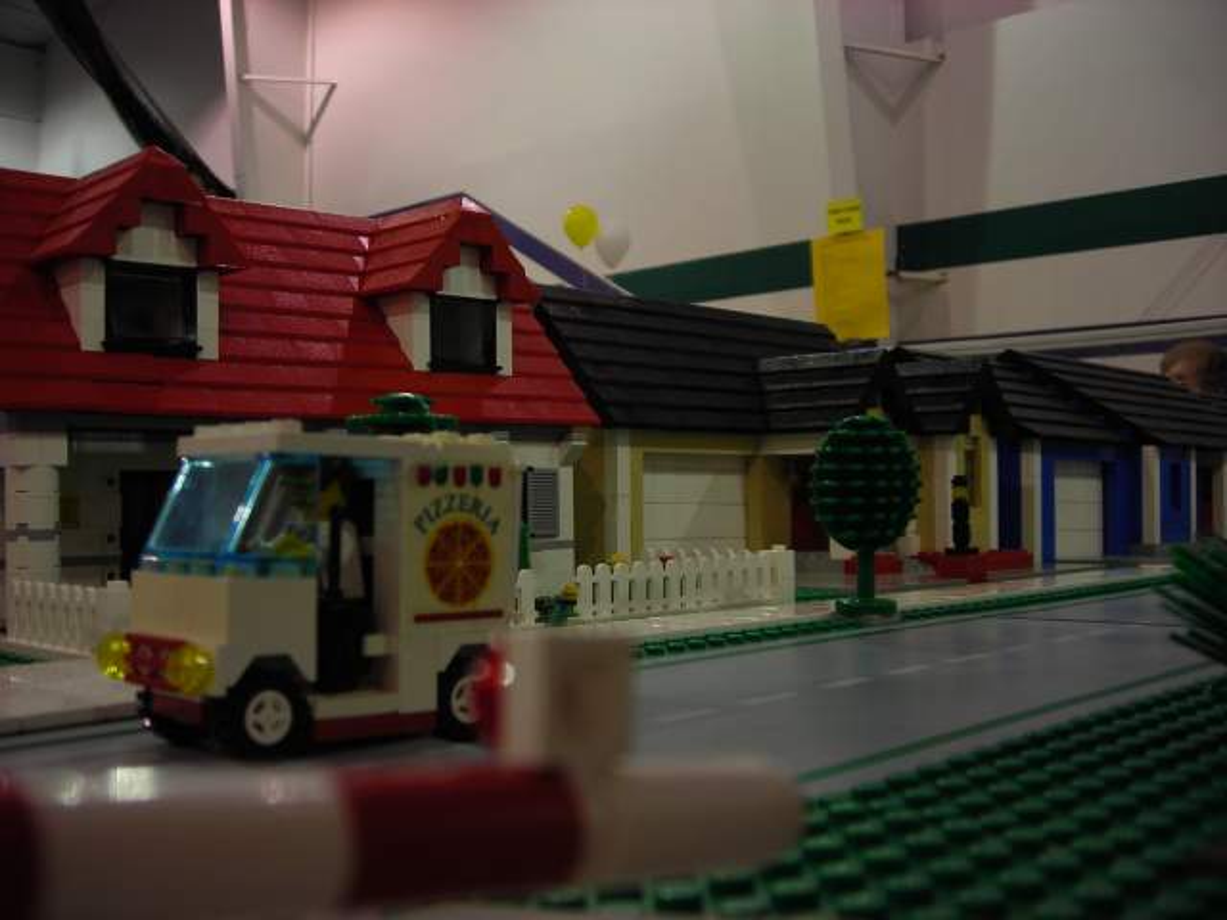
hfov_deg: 49.0
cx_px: 614
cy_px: 460
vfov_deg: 37.7
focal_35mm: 38
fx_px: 1347
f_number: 3.2
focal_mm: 6.3
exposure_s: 1/16.3
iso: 50
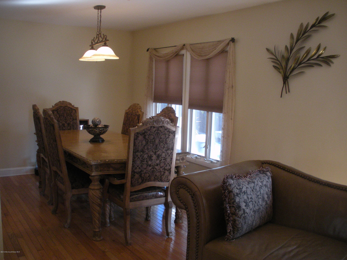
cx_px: 174
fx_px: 351
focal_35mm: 35
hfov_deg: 52.6
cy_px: 130
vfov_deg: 40.7
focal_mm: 6.3
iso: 288
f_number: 3.5
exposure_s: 1/60.5
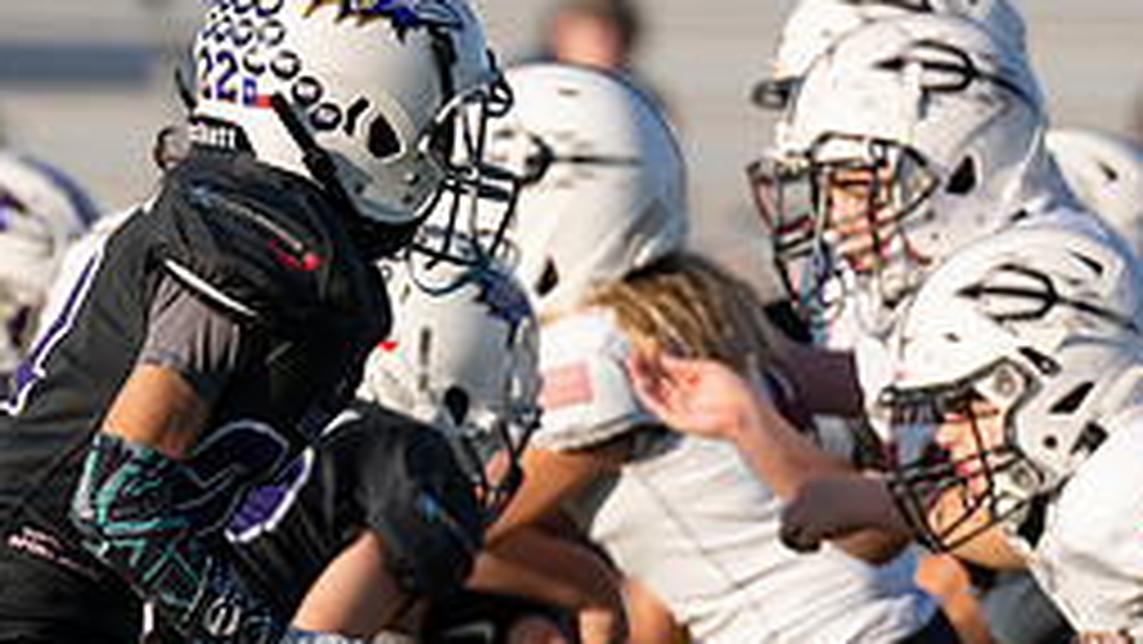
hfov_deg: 2.2
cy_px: 651
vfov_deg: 1.2
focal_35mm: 974
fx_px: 29526
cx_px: -211
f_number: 2.8
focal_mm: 200
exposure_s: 1/1600
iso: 100
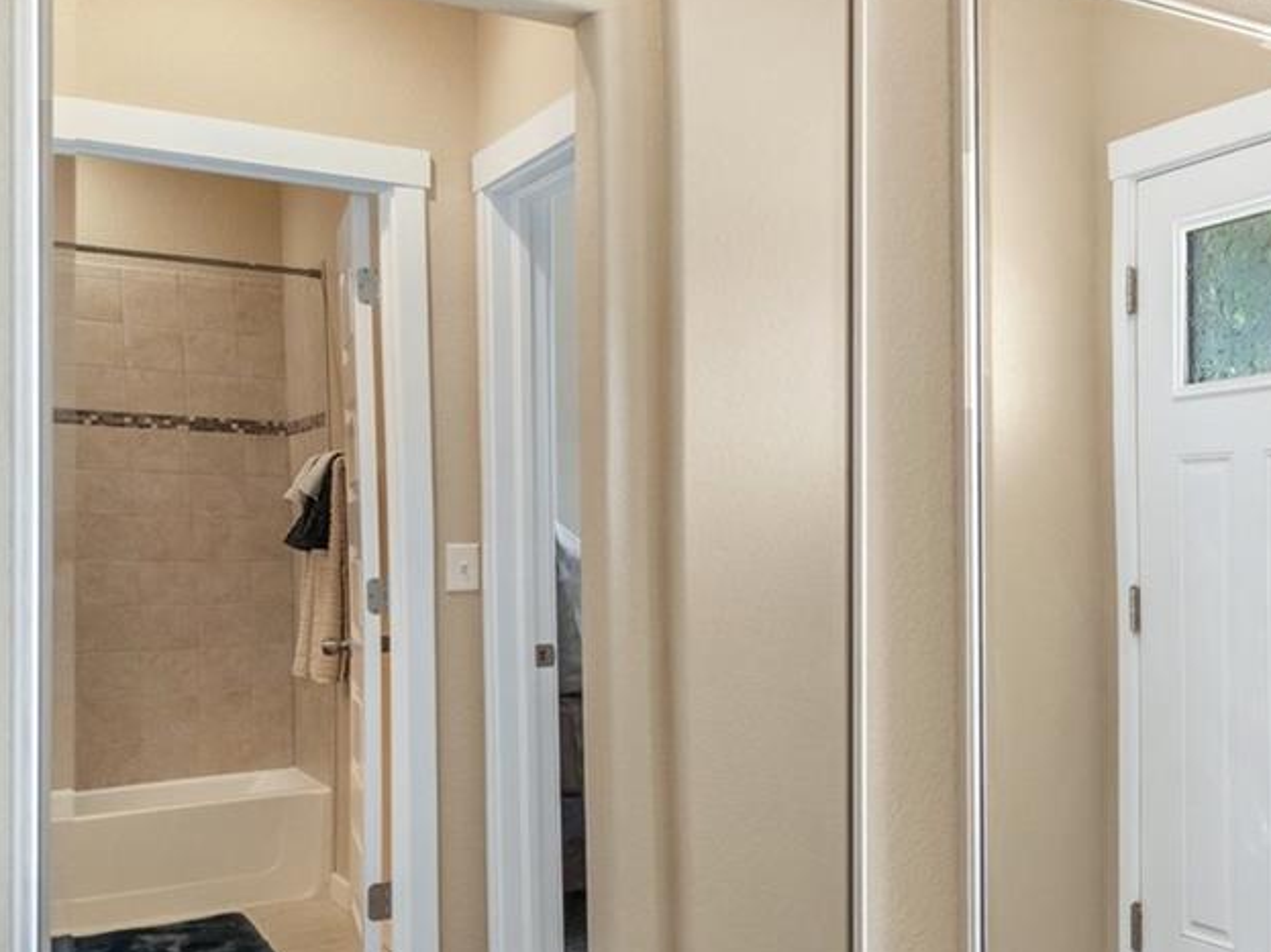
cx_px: 1626
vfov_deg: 34.3
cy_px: 518
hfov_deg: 33.6
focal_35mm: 42
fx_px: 1542
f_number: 8
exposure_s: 1/4
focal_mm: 17
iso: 400
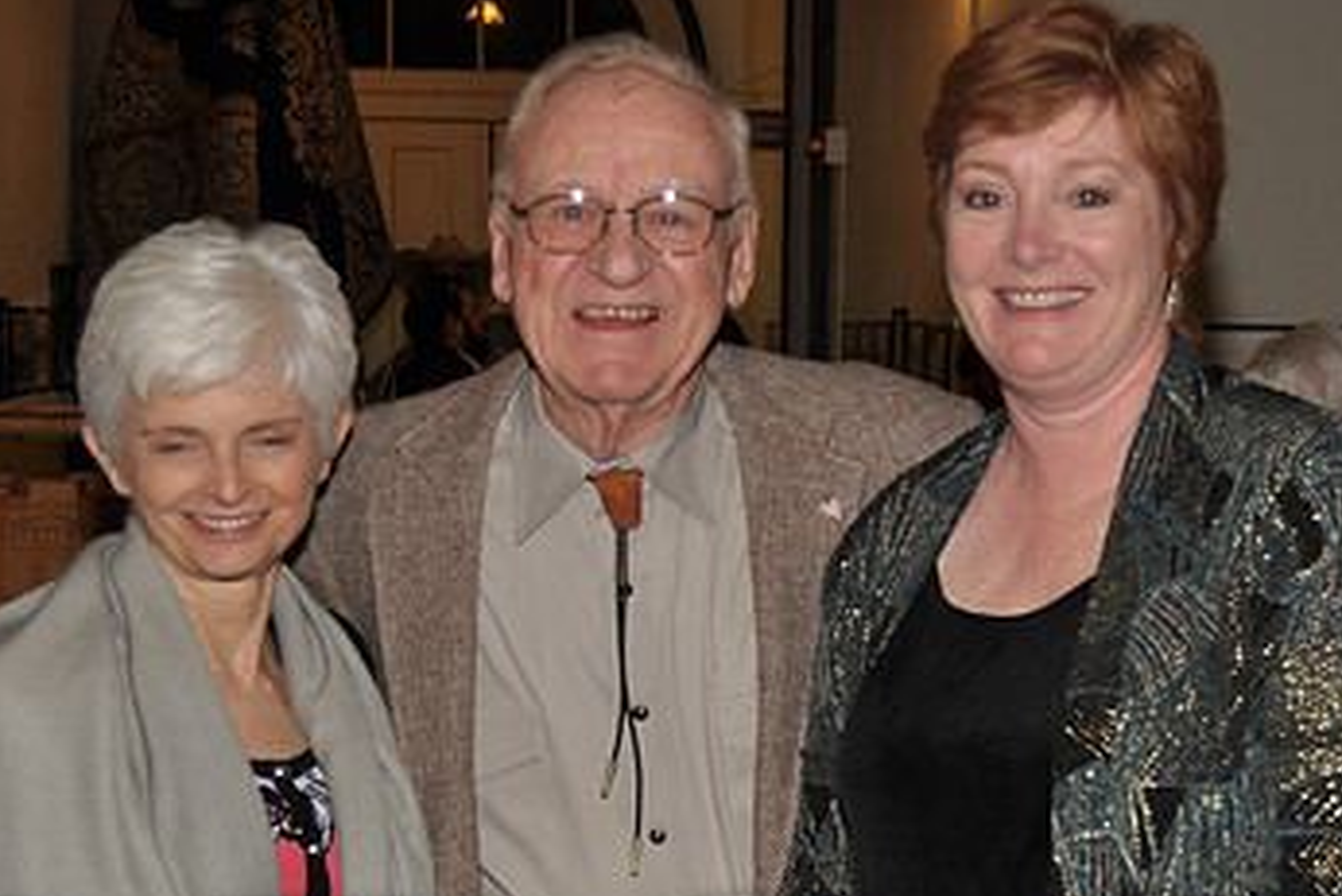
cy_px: 646
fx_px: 2903
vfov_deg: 17.5
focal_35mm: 78
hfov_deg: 26.0
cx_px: 714
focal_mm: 31
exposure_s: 1/60
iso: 200
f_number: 4.2
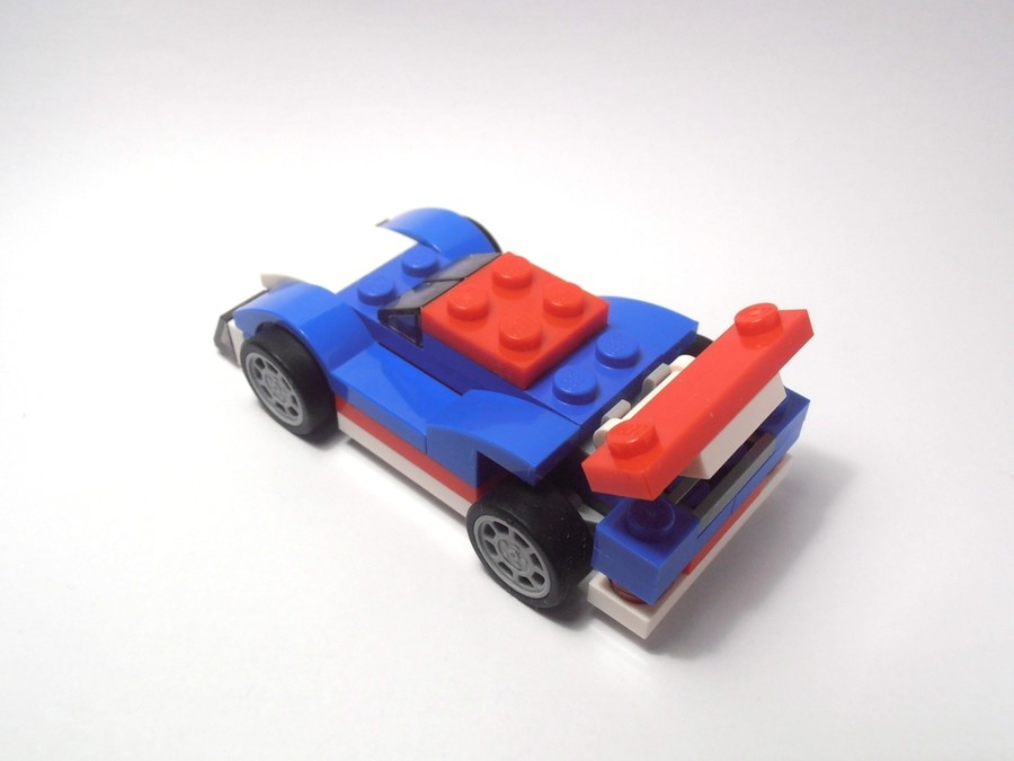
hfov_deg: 50.1
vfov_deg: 38.7
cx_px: 507
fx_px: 1084
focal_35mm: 37
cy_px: 380
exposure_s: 1/100
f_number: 3.9
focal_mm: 6.61
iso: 80
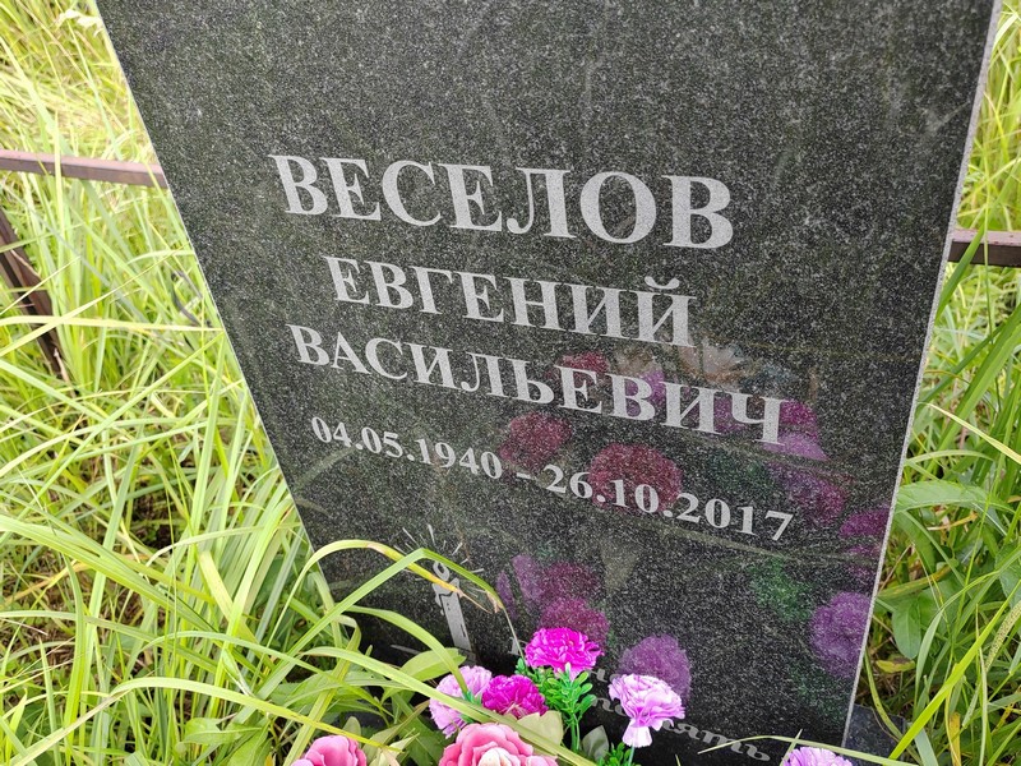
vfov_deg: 49.7
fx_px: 826
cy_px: 383
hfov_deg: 63.4
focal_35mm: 28
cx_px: 510
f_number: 1.9
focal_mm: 5.52
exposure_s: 1/300
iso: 100
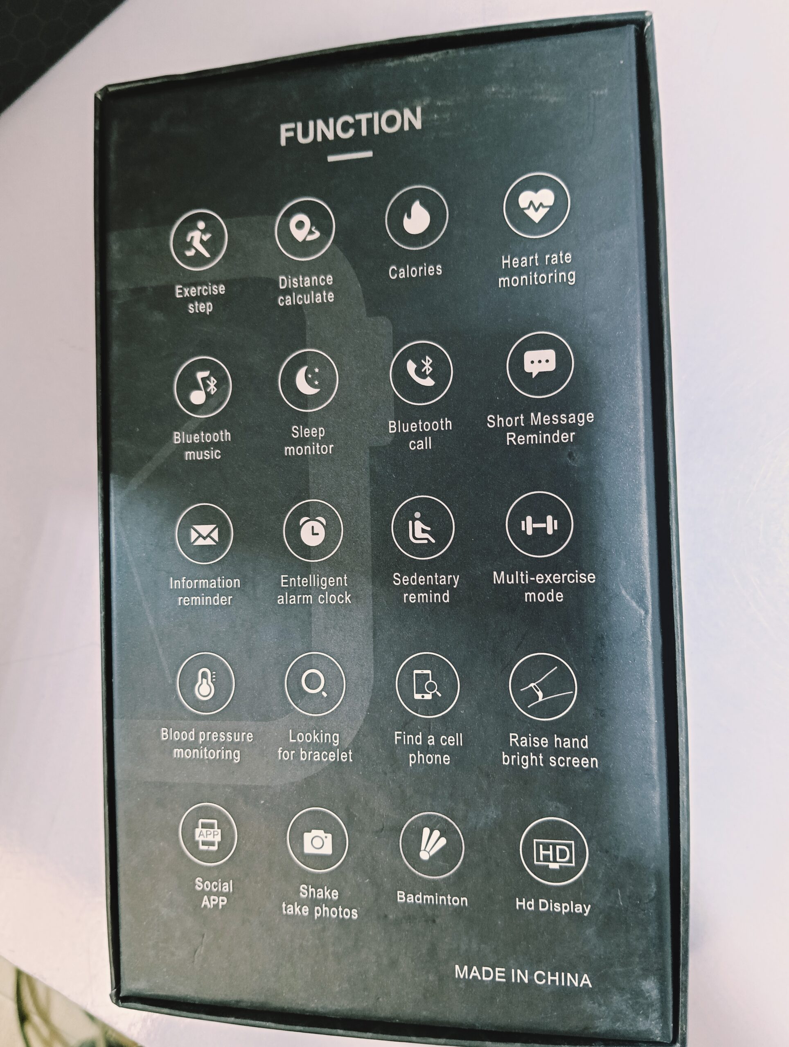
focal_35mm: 27
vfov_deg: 65.2
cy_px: 524
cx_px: 394
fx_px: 818
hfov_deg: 51.5
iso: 400
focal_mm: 3.98
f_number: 1.8
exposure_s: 1/33.3
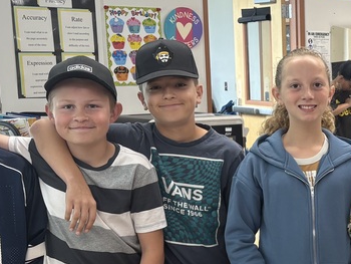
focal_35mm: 76
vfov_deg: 19.3
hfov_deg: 23.9
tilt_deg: -8.7
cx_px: 393
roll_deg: -0.3
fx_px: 771
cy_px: 185
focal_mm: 5.96
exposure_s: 1/60
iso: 100
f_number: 1.6
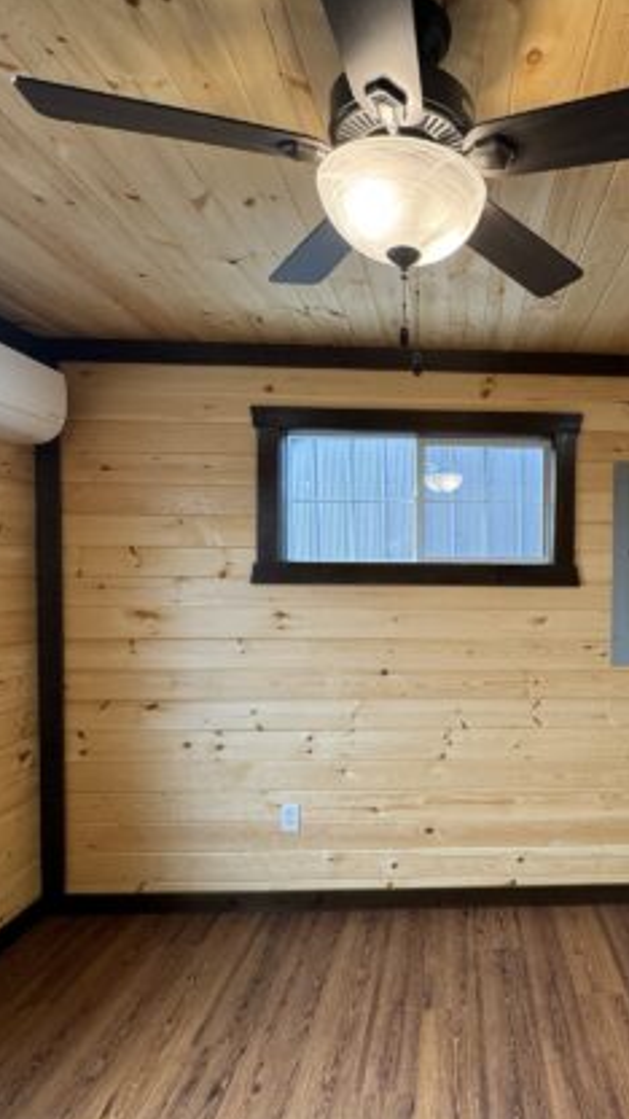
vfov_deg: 81.1
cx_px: 495
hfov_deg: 48.8
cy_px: 592
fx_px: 652
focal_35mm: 22
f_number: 2.2
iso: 125
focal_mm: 2.22
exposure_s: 1/99
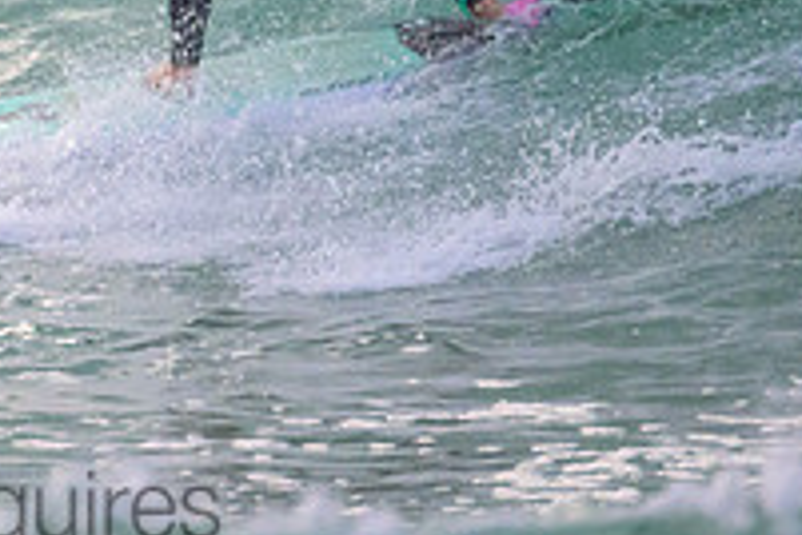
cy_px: -158
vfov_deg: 0.6
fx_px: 51413
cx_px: -88
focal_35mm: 2308
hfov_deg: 0.9
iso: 5000
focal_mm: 800
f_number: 11
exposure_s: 1/2000
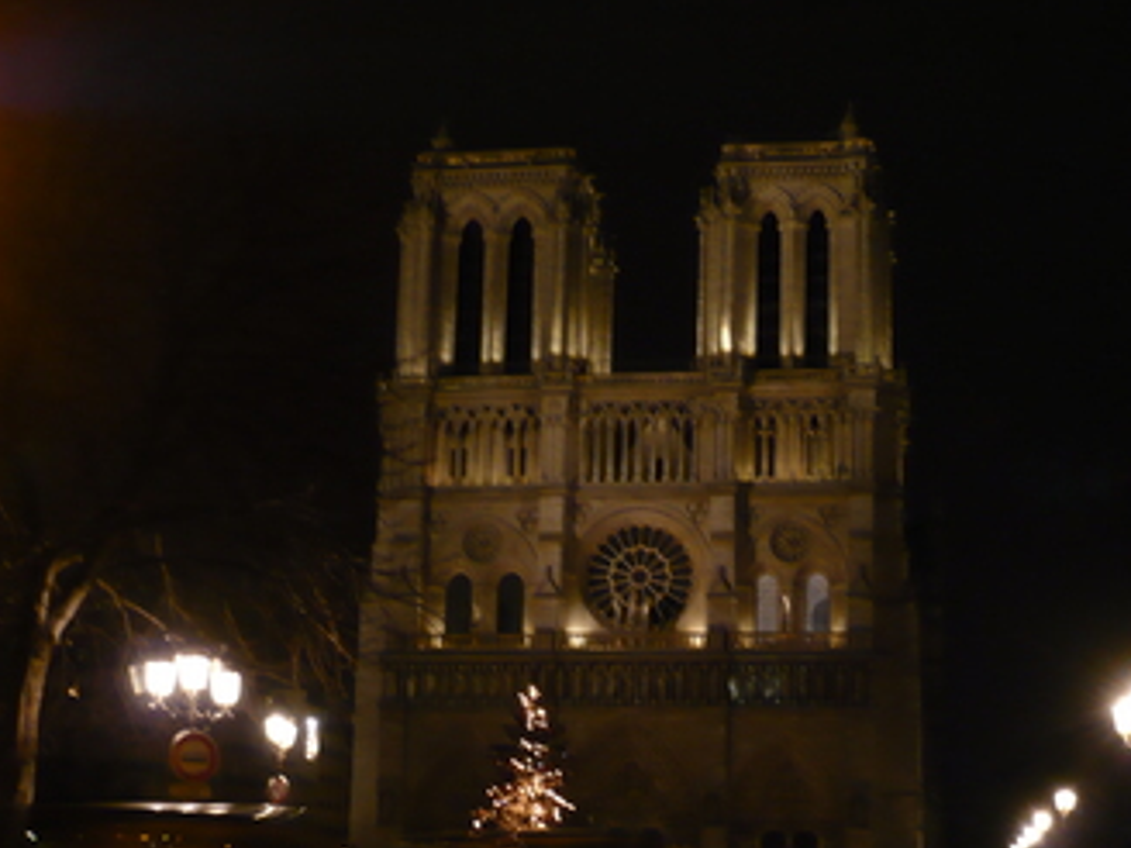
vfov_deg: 24.7
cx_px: 641
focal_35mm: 59
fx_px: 1928
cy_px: 565
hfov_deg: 32.7
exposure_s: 1/8
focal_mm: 7
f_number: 3.4
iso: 200
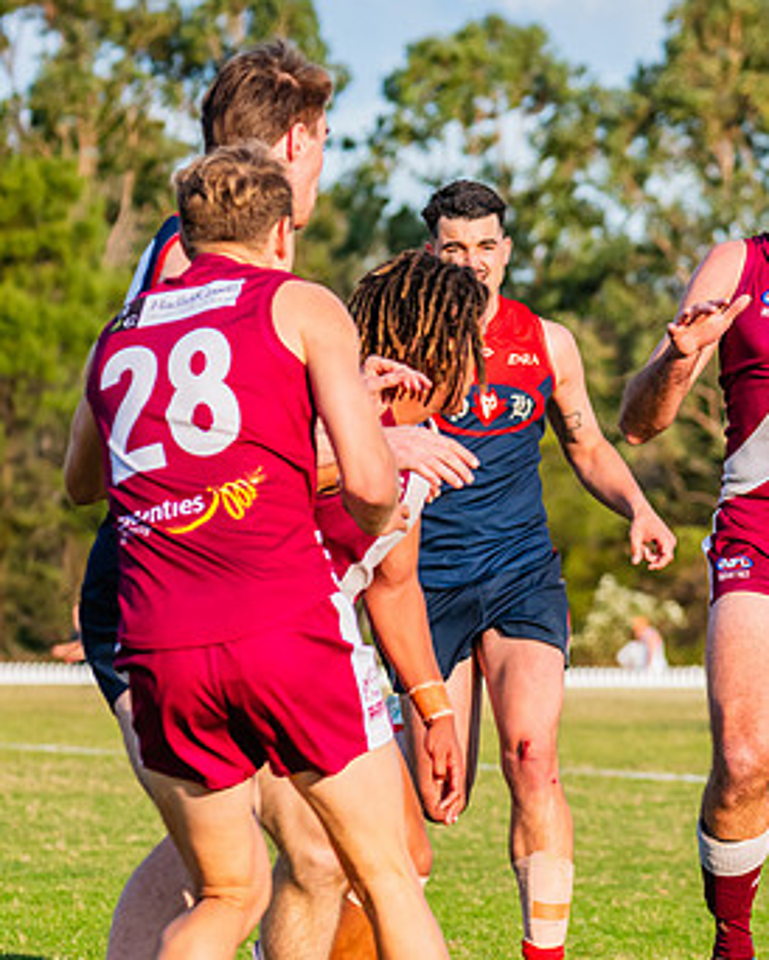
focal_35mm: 314
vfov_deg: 6.2
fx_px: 8925
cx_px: 688
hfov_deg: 4.9
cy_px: 490
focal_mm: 170
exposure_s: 1/1250
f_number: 7.1
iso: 800
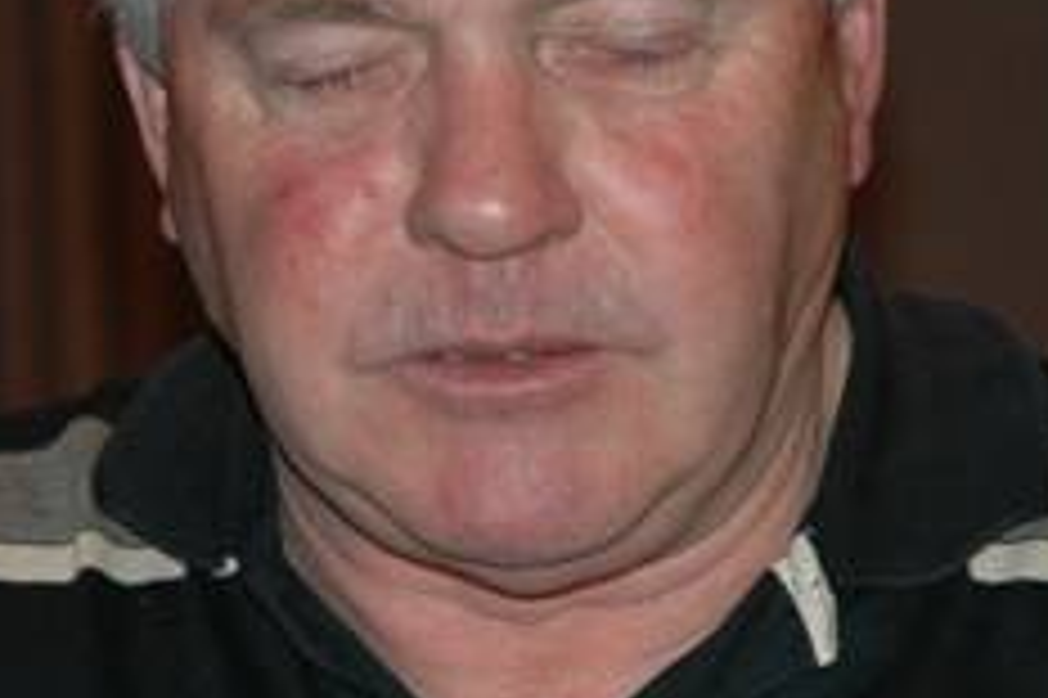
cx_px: 463
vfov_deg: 5.1
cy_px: 257
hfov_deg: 7.7
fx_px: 7807
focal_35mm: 268
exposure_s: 1/60
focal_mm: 65
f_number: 4.5
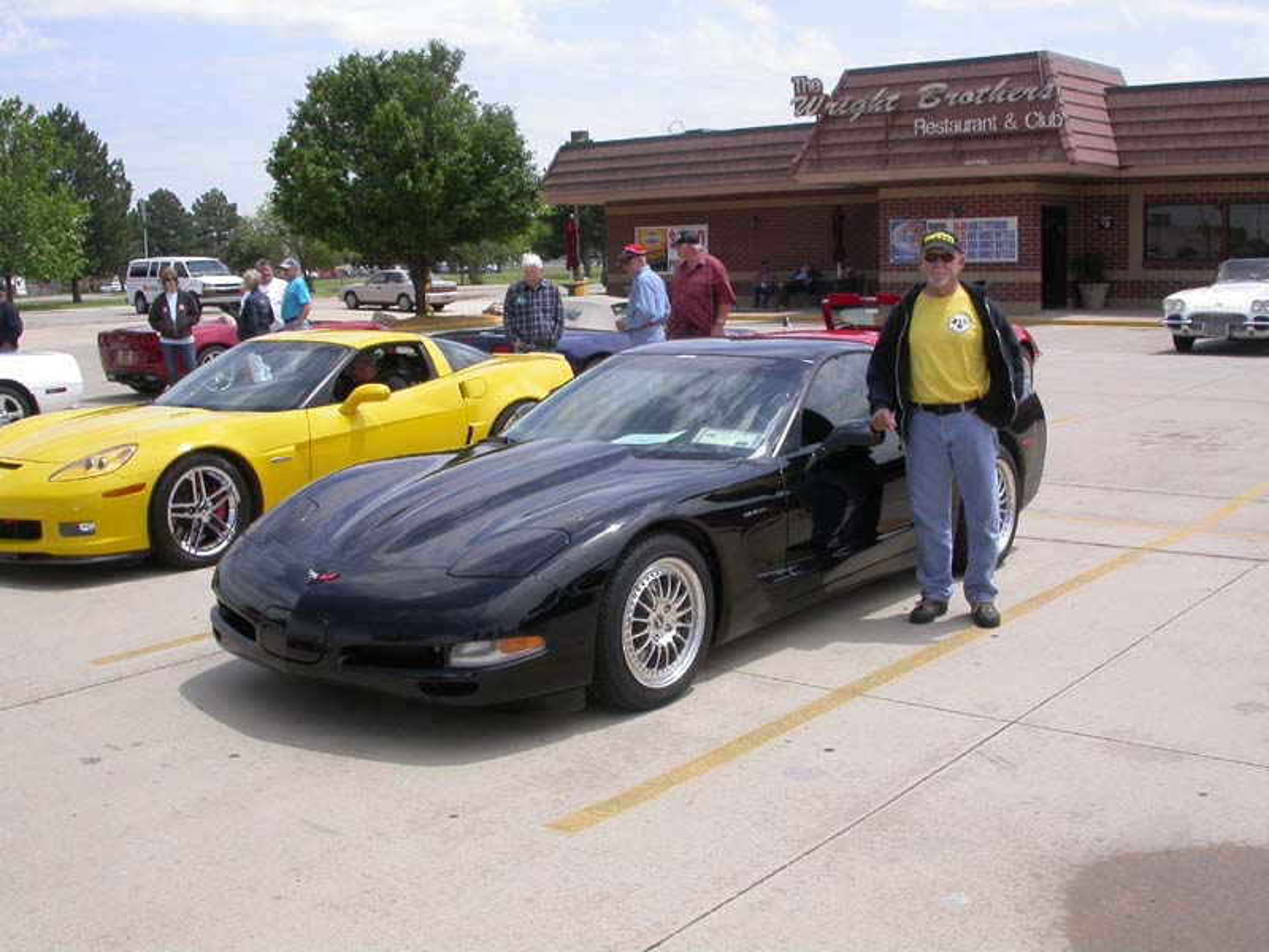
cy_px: 476
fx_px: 1393
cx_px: 634
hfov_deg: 49.0
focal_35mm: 38
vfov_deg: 37.7
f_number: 7.5
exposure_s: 1/322
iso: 100
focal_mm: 7.85
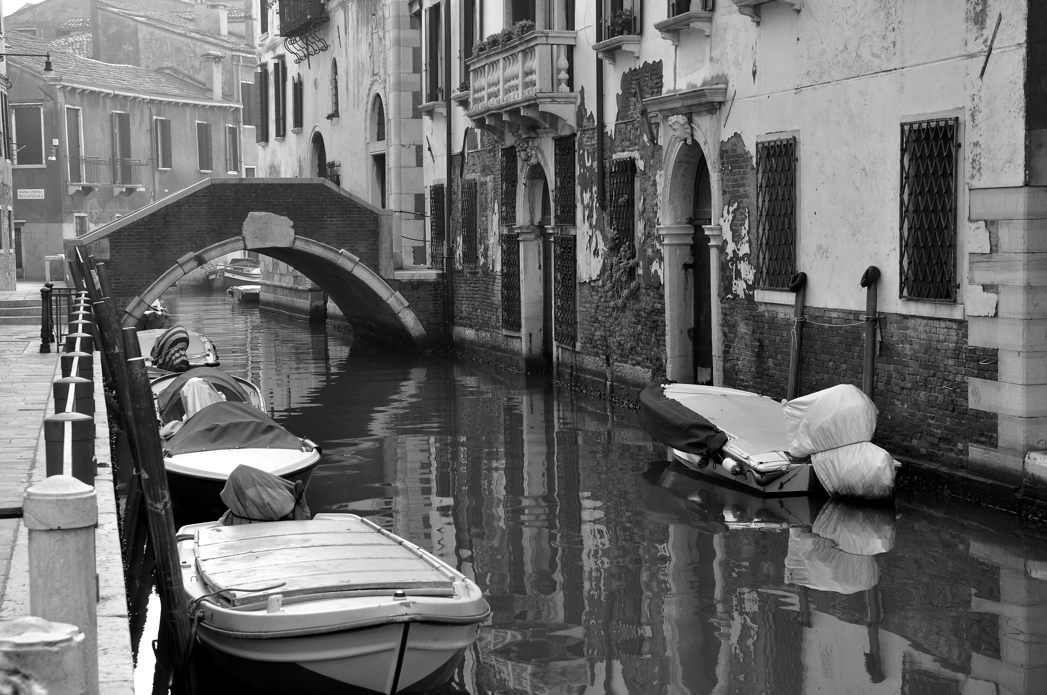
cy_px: 348
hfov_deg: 29.3
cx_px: 524
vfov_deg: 19.7
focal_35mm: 69
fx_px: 2004
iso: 200
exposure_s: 1/200
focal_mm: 46
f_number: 7.1
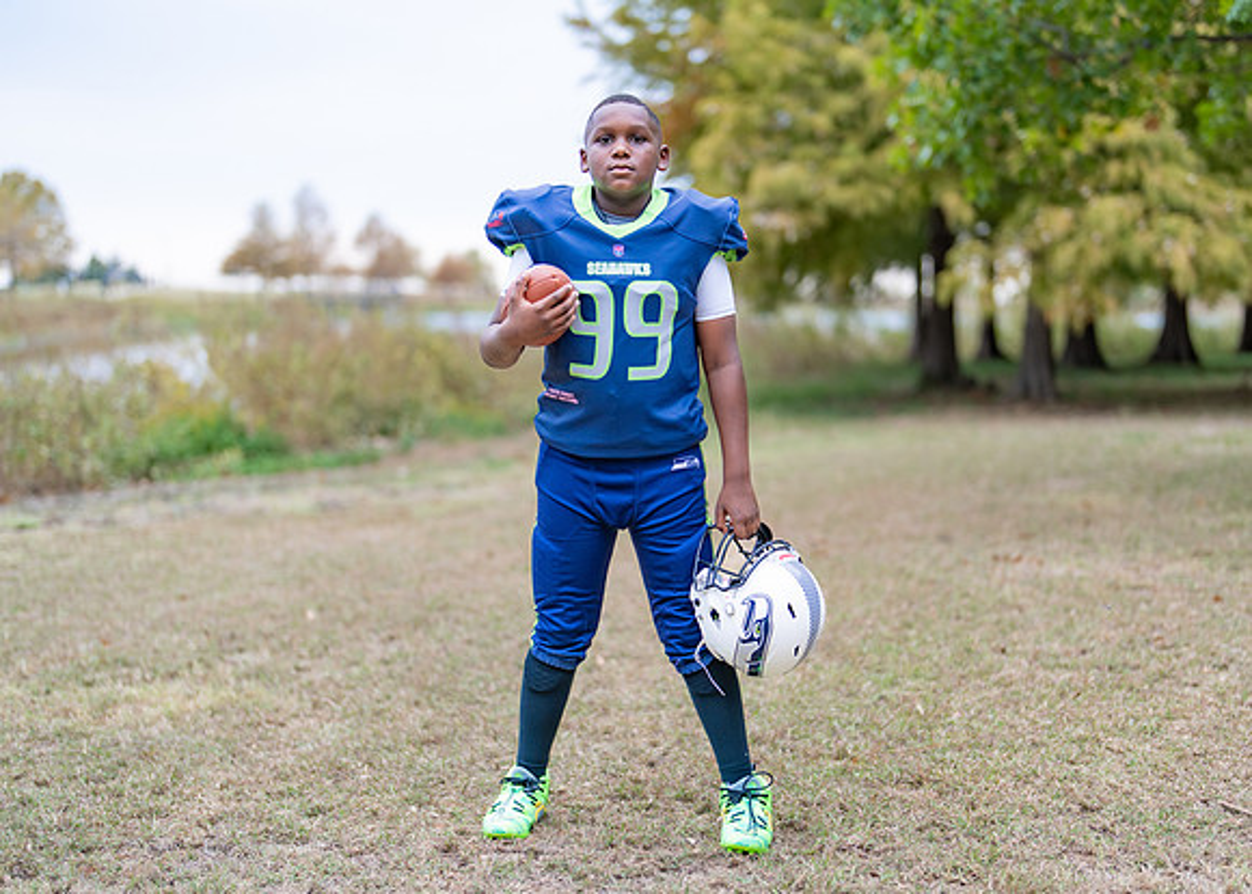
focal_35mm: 58
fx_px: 2056
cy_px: 487
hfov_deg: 33.9
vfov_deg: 24.5
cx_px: 669
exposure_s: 1/250
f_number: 1.2
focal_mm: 50
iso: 100
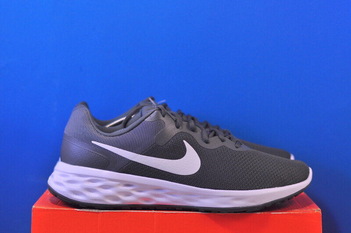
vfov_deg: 18.1
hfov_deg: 27.0
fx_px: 730
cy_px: 116
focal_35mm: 75
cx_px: 176
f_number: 2.8
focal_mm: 50
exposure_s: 1/320
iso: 250
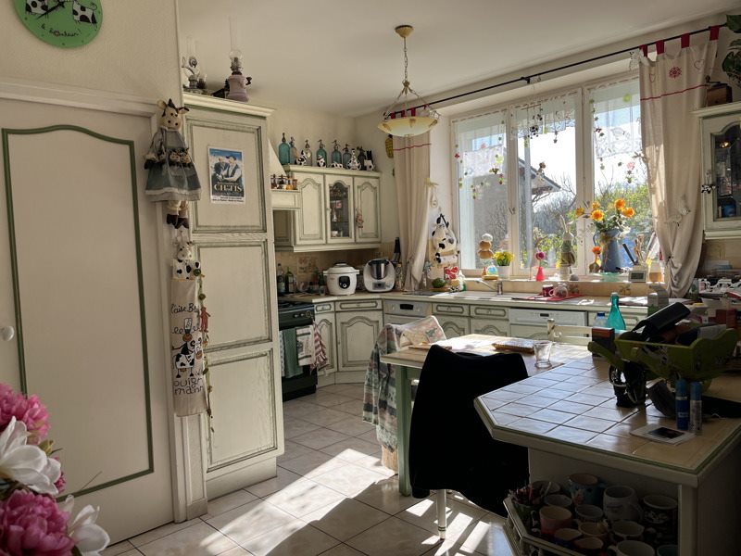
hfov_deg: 67.3
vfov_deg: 53.1
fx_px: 557
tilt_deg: -3.3
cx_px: 370
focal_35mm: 26
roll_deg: +2.4
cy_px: 278
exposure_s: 1/532
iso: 50
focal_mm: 5.1
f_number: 1.6
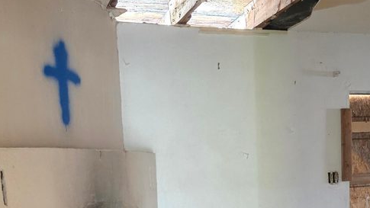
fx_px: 608
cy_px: 252
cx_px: 259
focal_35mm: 62
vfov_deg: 18.4
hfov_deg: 33.4
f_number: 1.7
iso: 1250
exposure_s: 1/24
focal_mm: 6.3
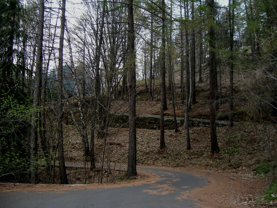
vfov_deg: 40.7
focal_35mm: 35
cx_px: 138
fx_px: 280
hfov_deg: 52.6
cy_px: 104
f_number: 2.8
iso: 50
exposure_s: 1/90.9
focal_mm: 5.4
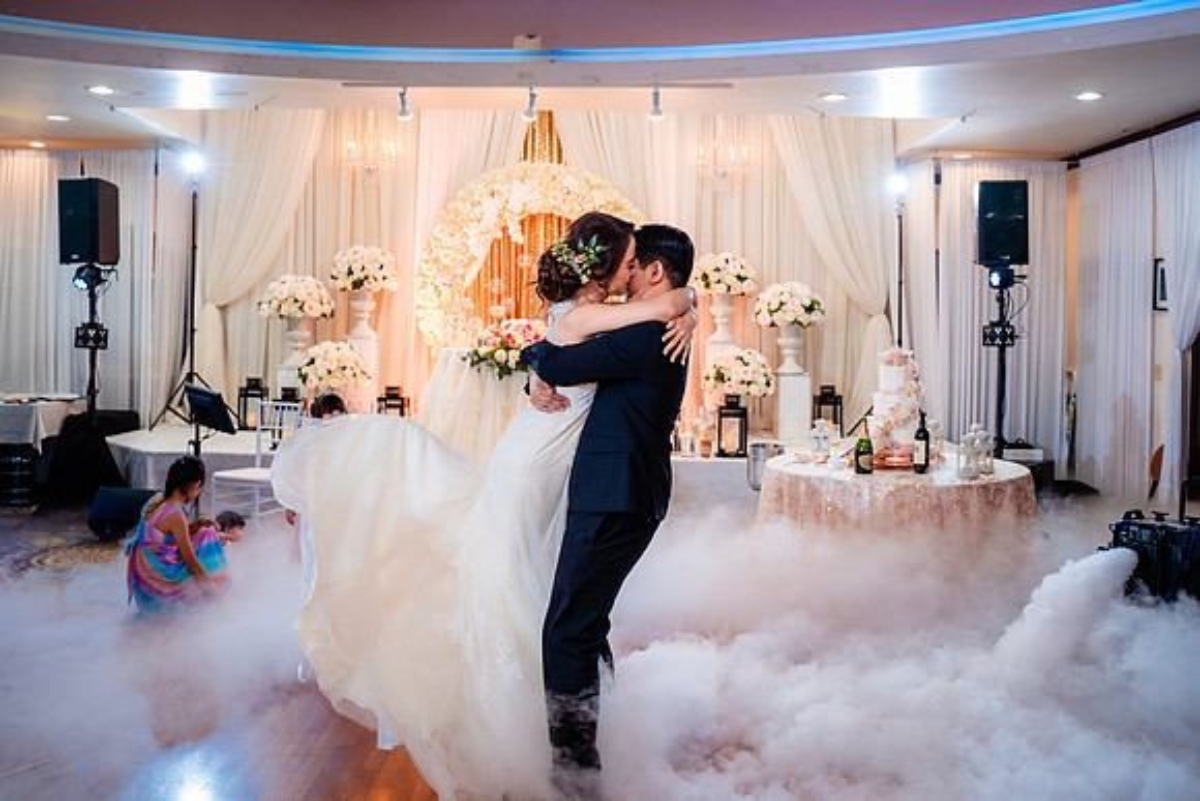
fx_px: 1059
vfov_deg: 41.3
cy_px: 347
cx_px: 600
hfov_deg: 59.1
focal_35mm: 32
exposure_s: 1/160
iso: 1000
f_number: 3.5
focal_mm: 28
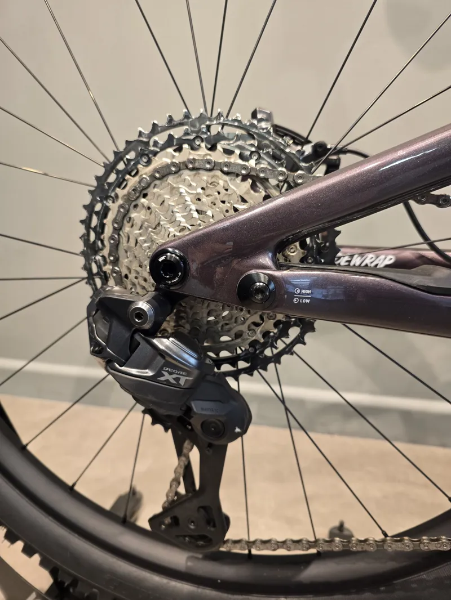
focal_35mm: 23
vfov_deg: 73.9
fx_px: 399
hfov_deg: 58.9
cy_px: 300
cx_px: 226
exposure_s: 1/50
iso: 160
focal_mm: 6.3
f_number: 1.7
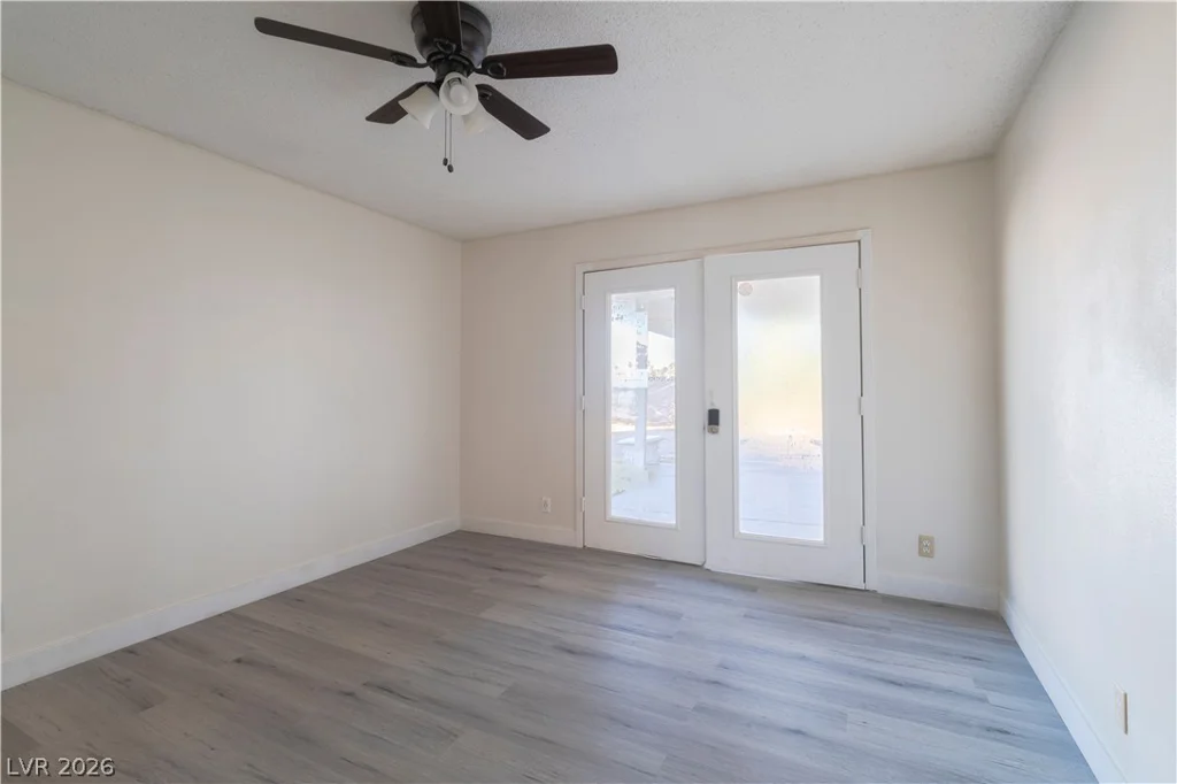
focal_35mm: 16
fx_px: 523
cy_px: 392
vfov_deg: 73.7
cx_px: 588
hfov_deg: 96.8
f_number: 8
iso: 800
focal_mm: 16
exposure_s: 1/40
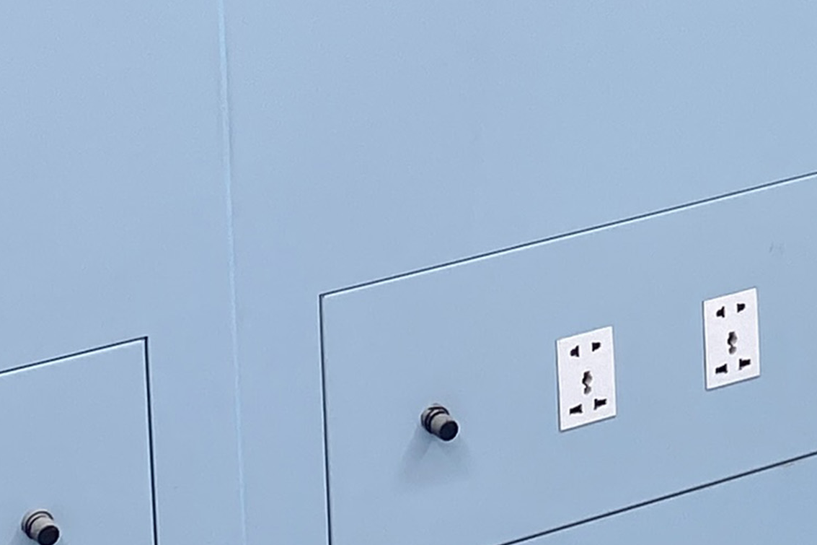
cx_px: 1116
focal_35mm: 199
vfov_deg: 6.7
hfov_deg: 10.1
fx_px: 4507
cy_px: -562
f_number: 5
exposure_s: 1/40
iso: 400
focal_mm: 25
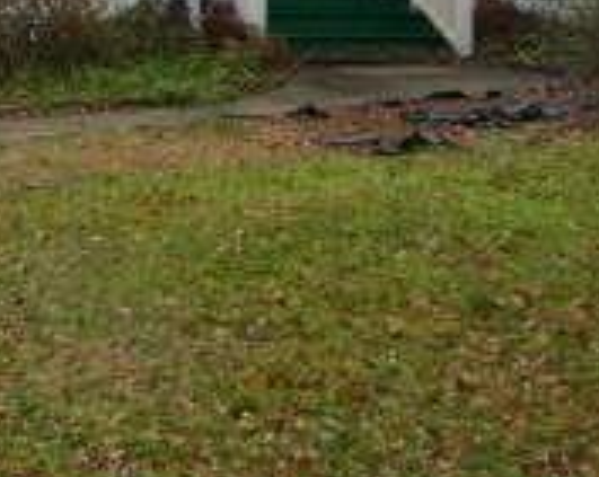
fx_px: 1752
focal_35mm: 99
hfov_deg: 19.0
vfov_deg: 14.7
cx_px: 27
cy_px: -179
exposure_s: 1/100
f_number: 3.3
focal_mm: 4.7
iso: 100
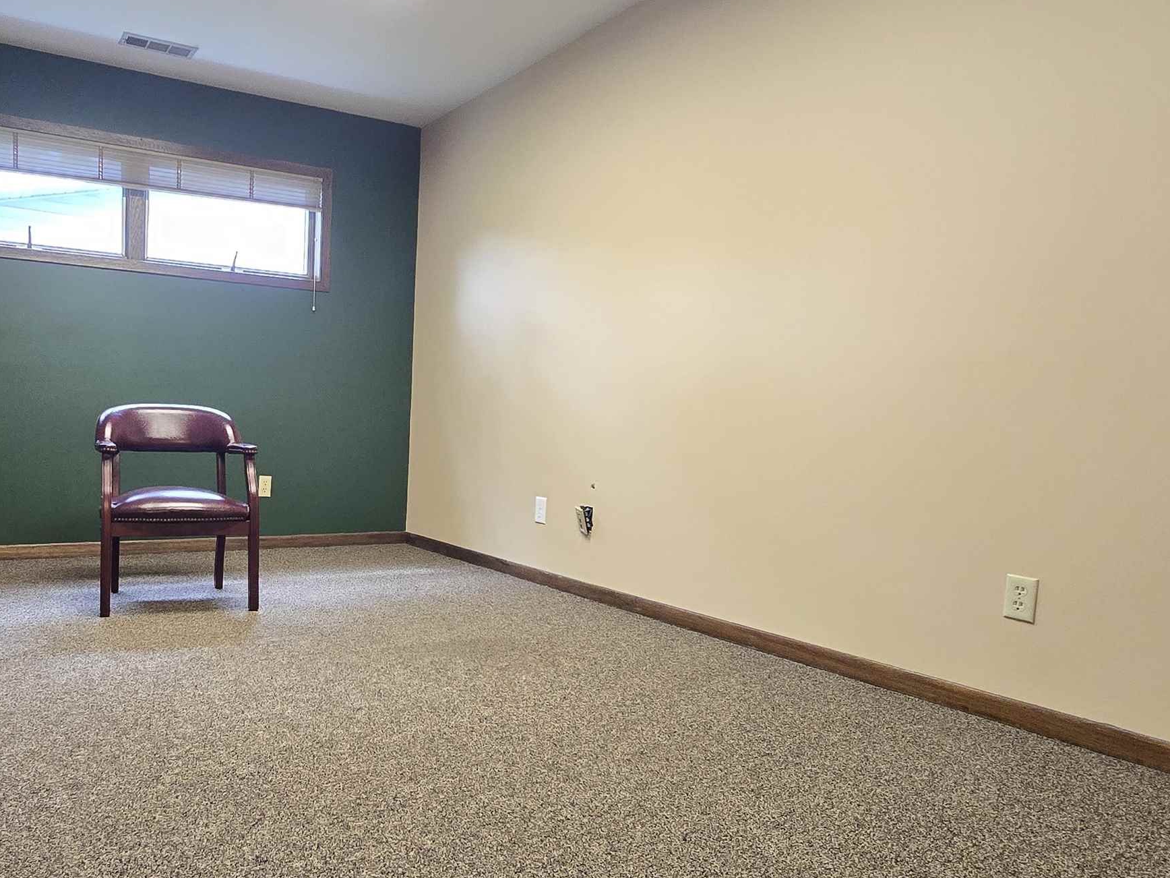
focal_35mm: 23
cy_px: 496
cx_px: 353
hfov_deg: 70.8
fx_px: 777
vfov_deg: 58.7
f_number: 2.2
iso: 500
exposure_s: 1/60
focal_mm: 2.2
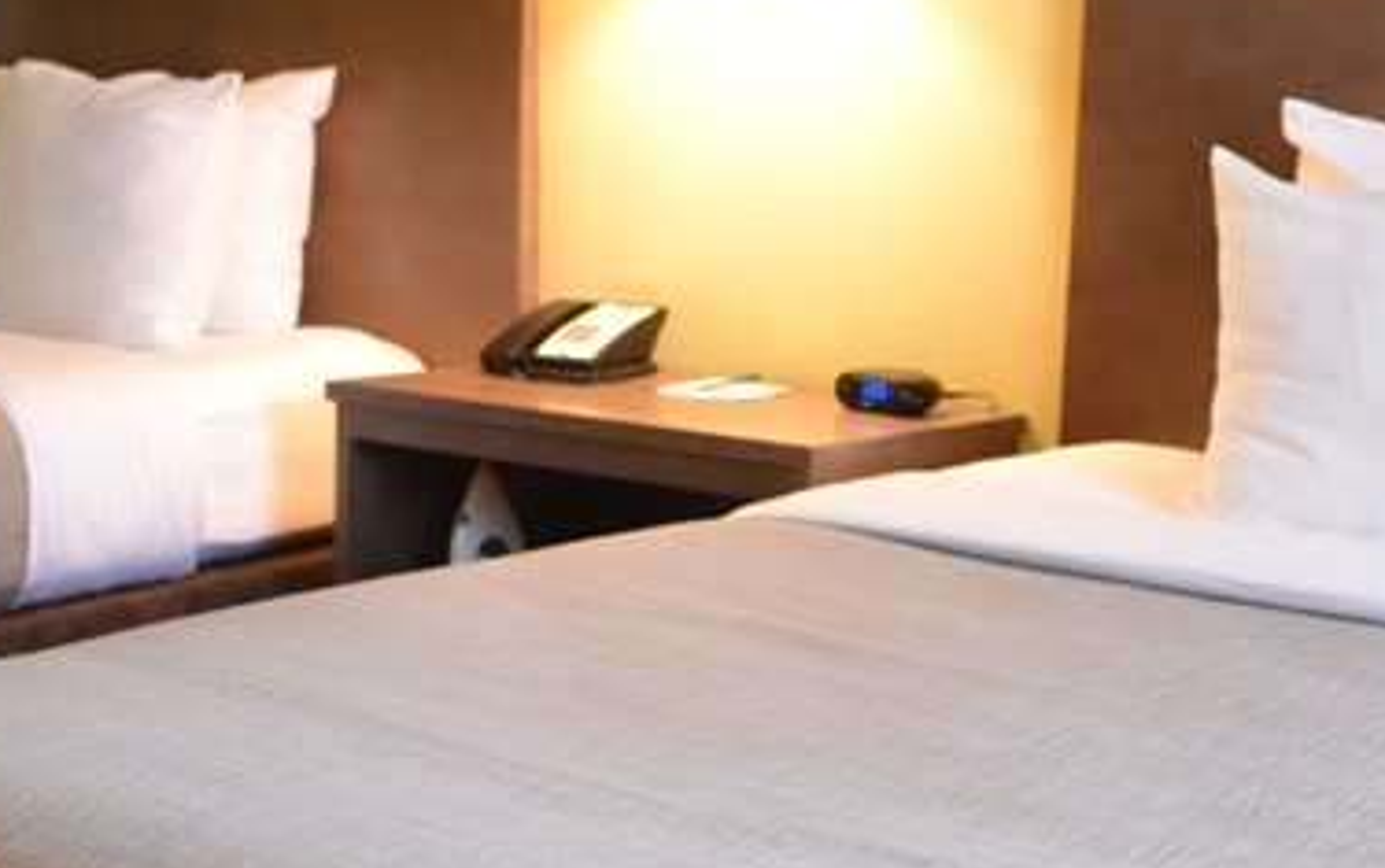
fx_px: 2833
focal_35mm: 75
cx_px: 656
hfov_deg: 27.5
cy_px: 746
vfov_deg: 17.2
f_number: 3.5
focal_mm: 18
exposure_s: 1/60
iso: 1100
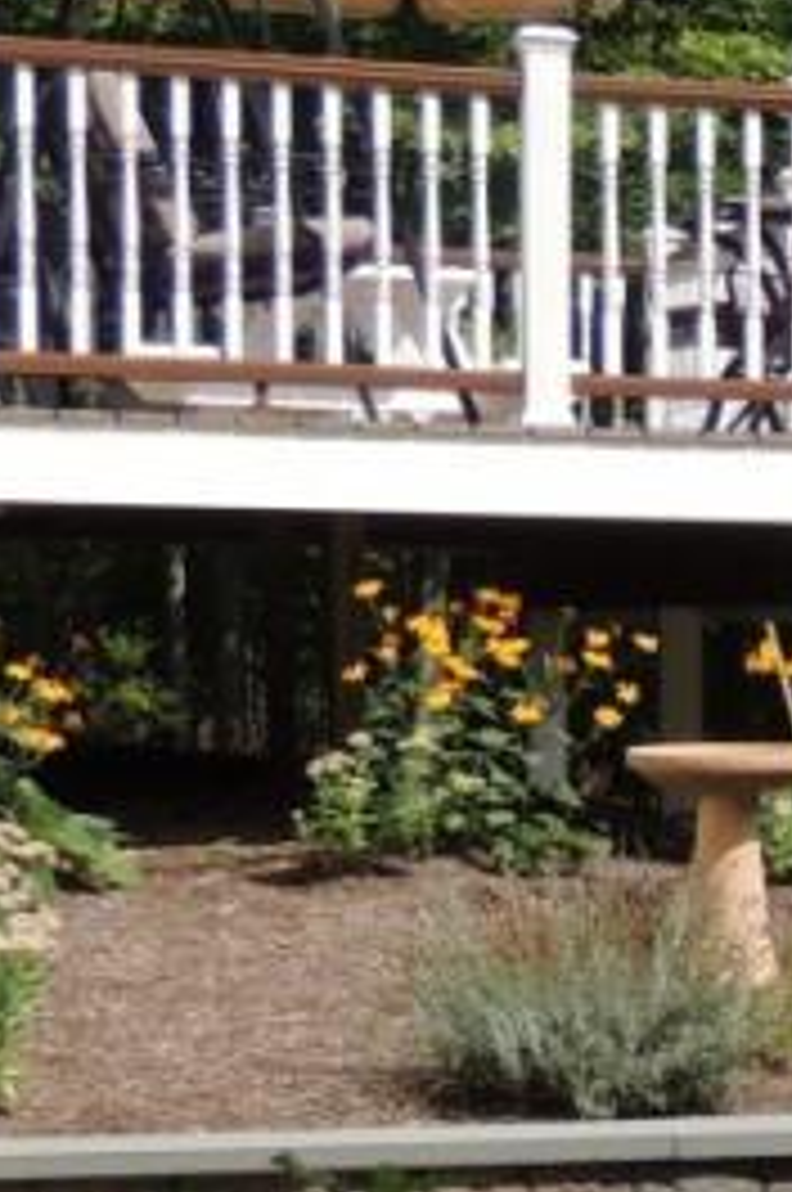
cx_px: 2214
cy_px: 1084
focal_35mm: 161
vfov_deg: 12.7
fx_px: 5327
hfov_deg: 7.6
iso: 100
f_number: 3.3
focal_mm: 7.1
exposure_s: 1/1000
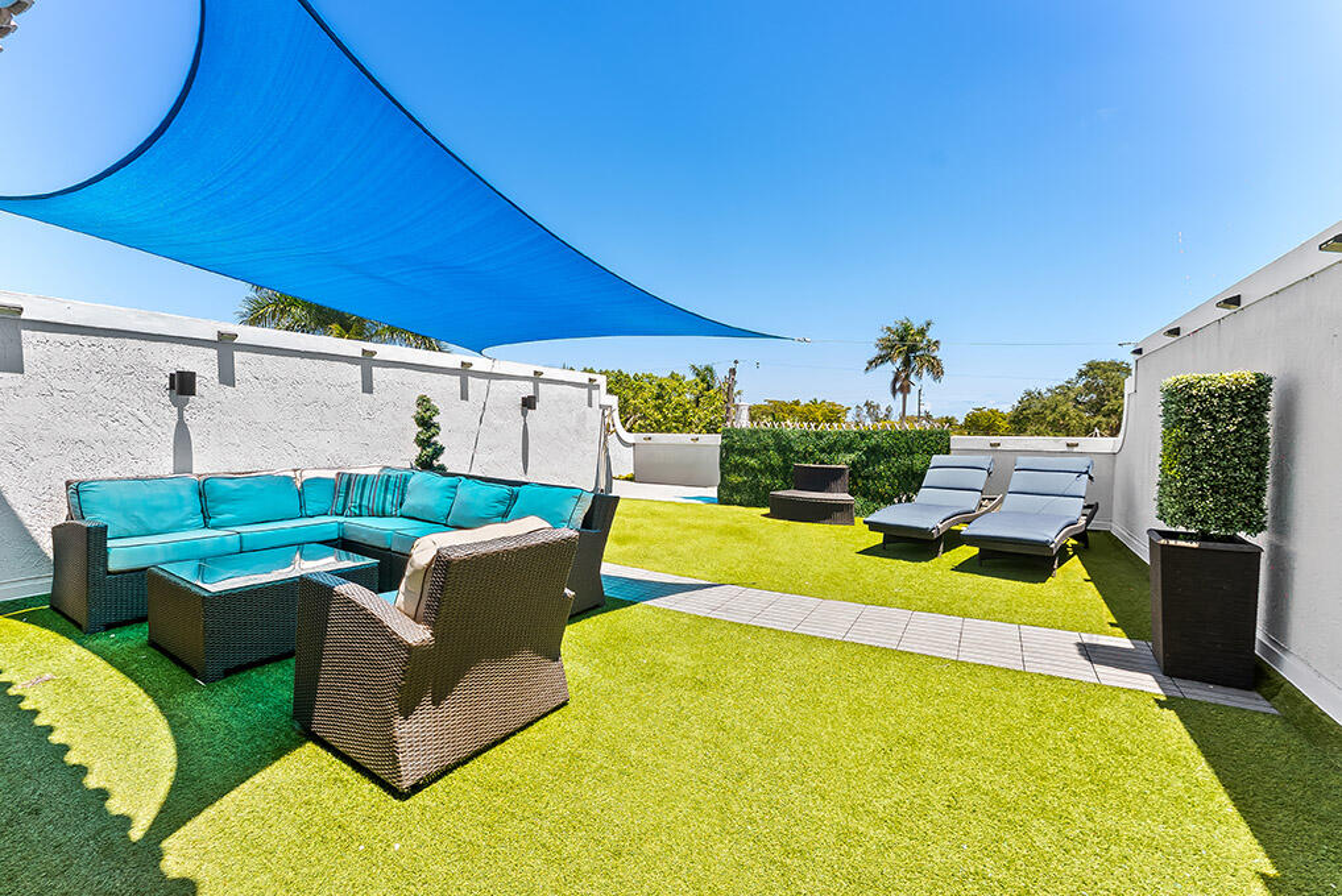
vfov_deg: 81.3
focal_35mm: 14
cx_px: 671
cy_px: 448
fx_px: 522
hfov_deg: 104.2
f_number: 7.1
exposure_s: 1/400
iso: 640
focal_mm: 14
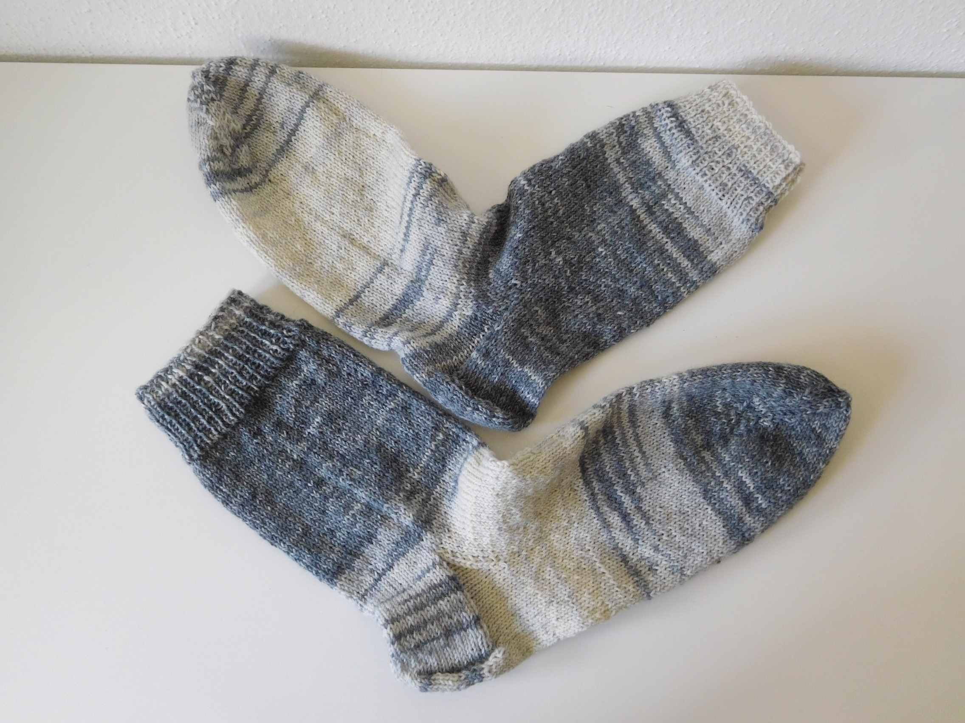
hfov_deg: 69.4
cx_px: 482
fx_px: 697
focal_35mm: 25
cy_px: 362
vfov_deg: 54.9
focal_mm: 4.5
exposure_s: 1/30
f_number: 3.4
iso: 250
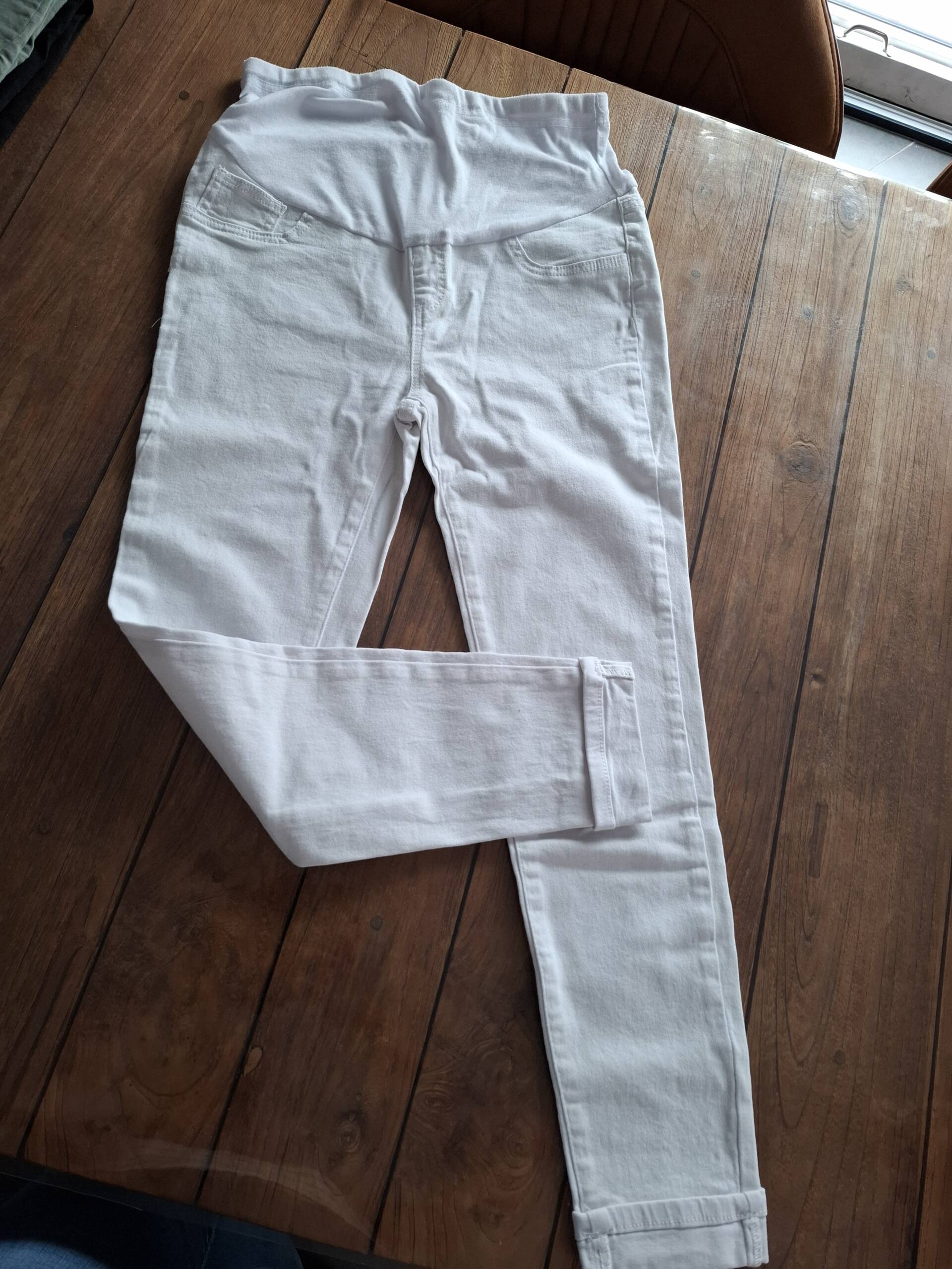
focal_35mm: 23
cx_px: 476
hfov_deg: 58.9
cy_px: 634
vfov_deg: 73.9
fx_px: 843
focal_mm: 5.54
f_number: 1.8
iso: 160
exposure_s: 1/100
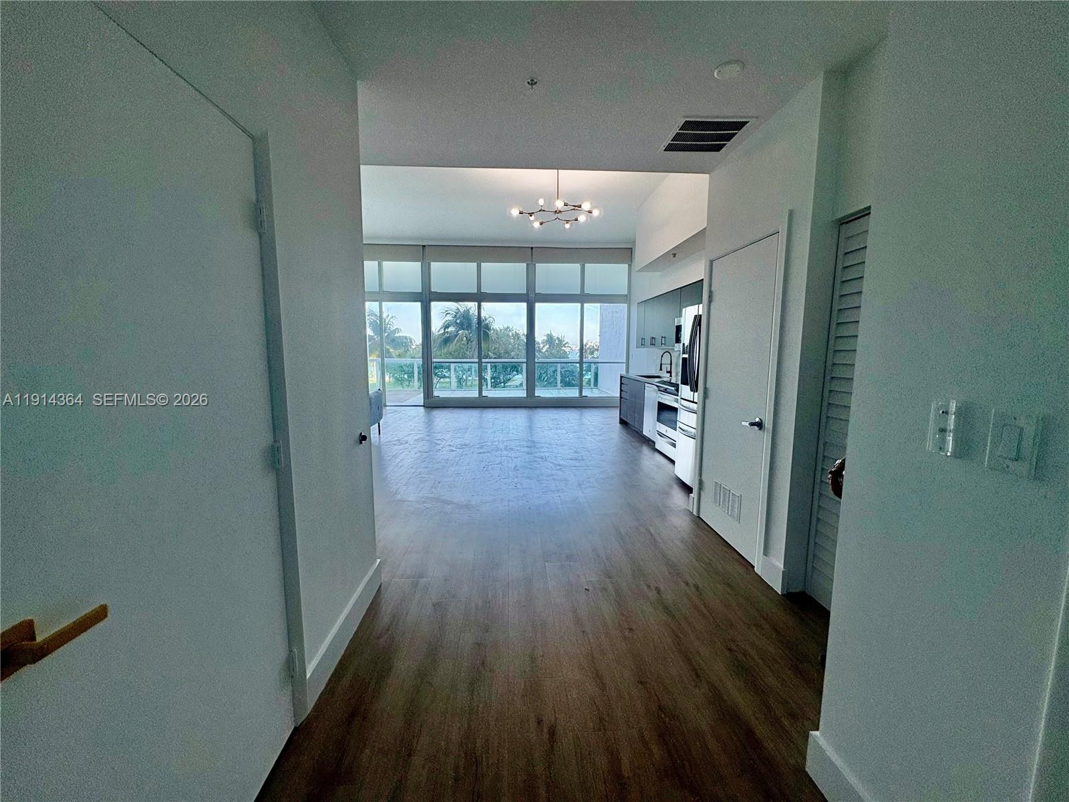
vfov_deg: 85.7
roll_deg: +0.0
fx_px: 432
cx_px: 534
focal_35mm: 14
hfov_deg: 102.1
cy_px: 401
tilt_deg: -6.7
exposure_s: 1/280
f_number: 2.2
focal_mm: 2.22
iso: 64
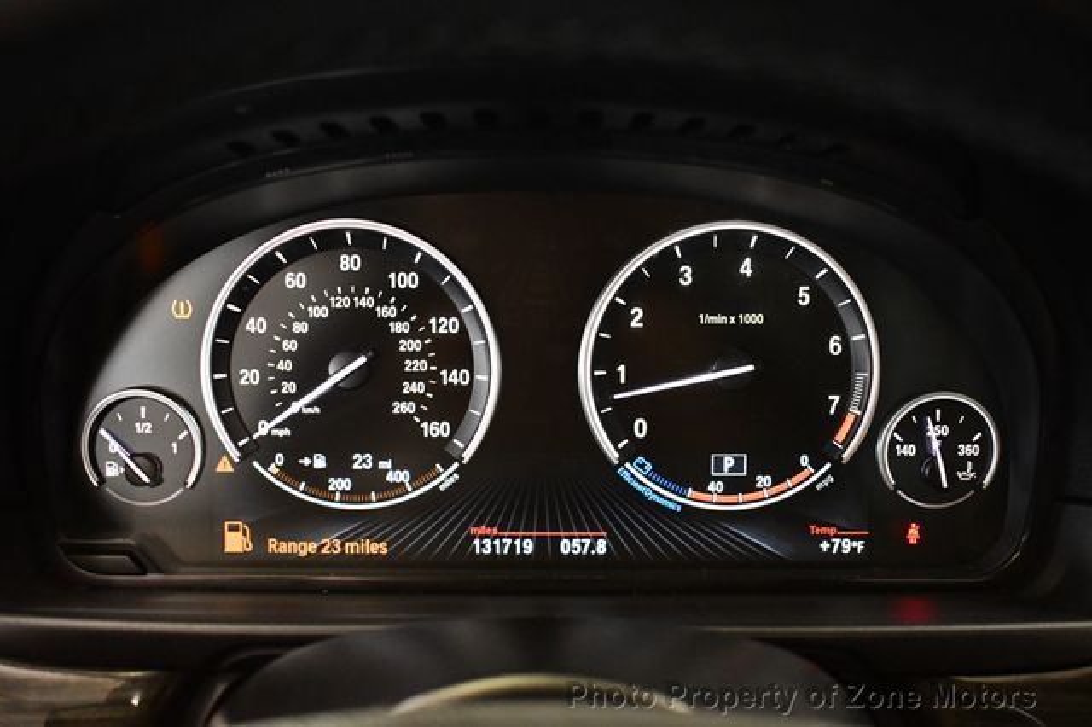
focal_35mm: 34
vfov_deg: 38.8
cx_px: 546
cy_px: 364
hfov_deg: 55.8
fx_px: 1031
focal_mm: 23
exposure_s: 1/60
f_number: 3.8
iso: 4000
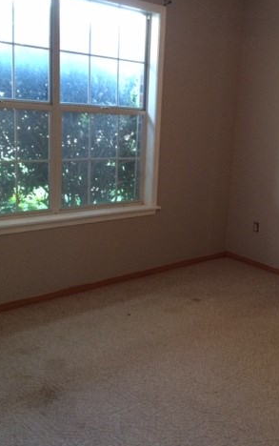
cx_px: 237
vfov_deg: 47.2
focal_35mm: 42
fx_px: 510
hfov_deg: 29.6
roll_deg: -4.4
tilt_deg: -13.4
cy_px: 224
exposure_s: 1/30
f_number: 2.2
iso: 250
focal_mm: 4.15
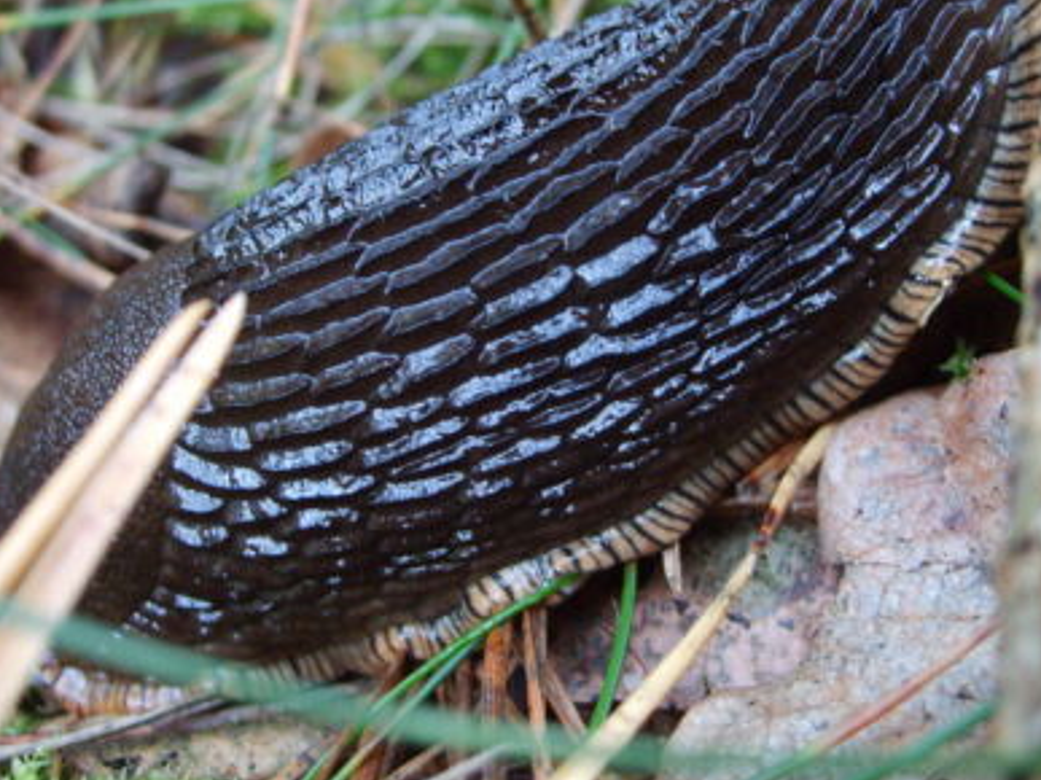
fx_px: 1383
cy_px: 332
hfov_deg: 41.2
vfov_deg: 31.5
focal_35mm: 46
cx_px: 530
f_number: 2.8
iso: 133
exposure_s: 1/30
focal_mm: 5.8
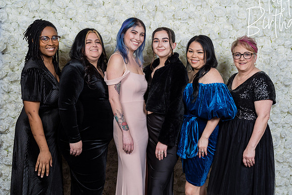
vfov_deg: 33.1
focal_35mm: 40
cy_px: 98
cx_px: 152
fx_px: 328
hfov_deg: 48.0
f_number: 5.6
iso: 500
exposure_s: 1/200
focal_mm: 38
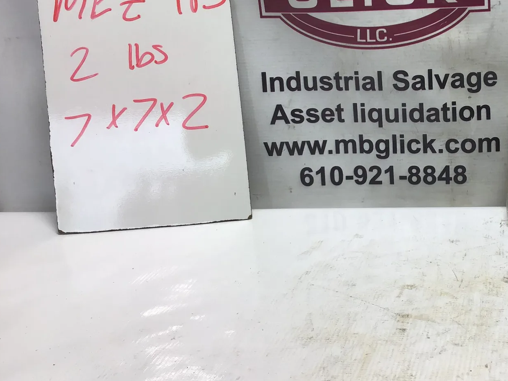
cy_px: 113
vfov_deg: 28.8
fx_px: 734
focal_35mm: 50
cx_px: 404
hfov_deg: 36.9
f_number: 2.4
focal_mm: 3.3
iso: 25
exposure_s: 1/146
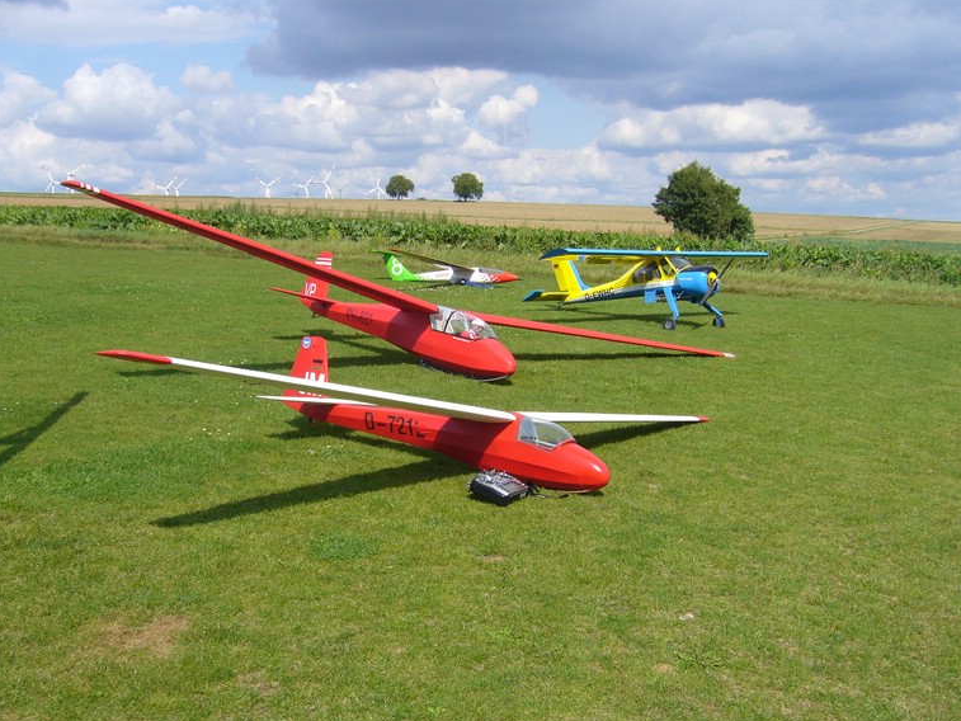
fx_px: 1027
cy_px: 367
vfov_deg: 38.7
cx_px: 484
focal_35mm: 37
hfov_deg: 50.1
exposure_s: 1/320
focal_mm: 5.8
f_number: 5.6
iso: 80
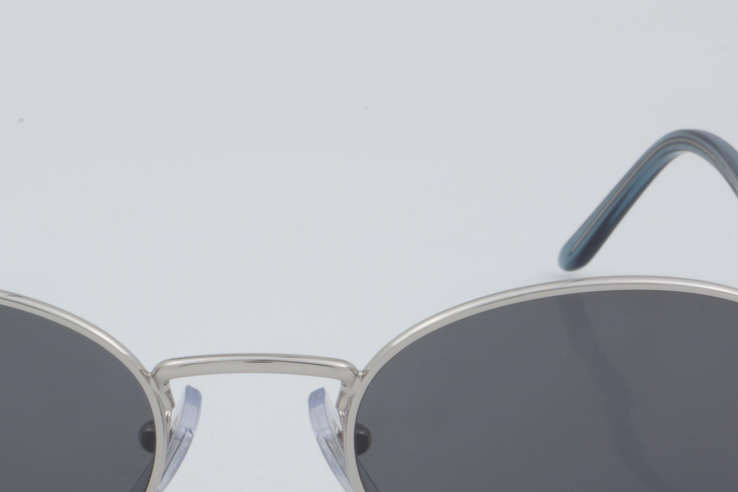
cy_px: 360
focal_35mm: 130
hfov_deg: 15.7
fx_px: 2665
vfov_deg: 10.5
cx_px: 256
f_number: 32
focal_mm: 50
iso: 100
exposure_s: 1/3
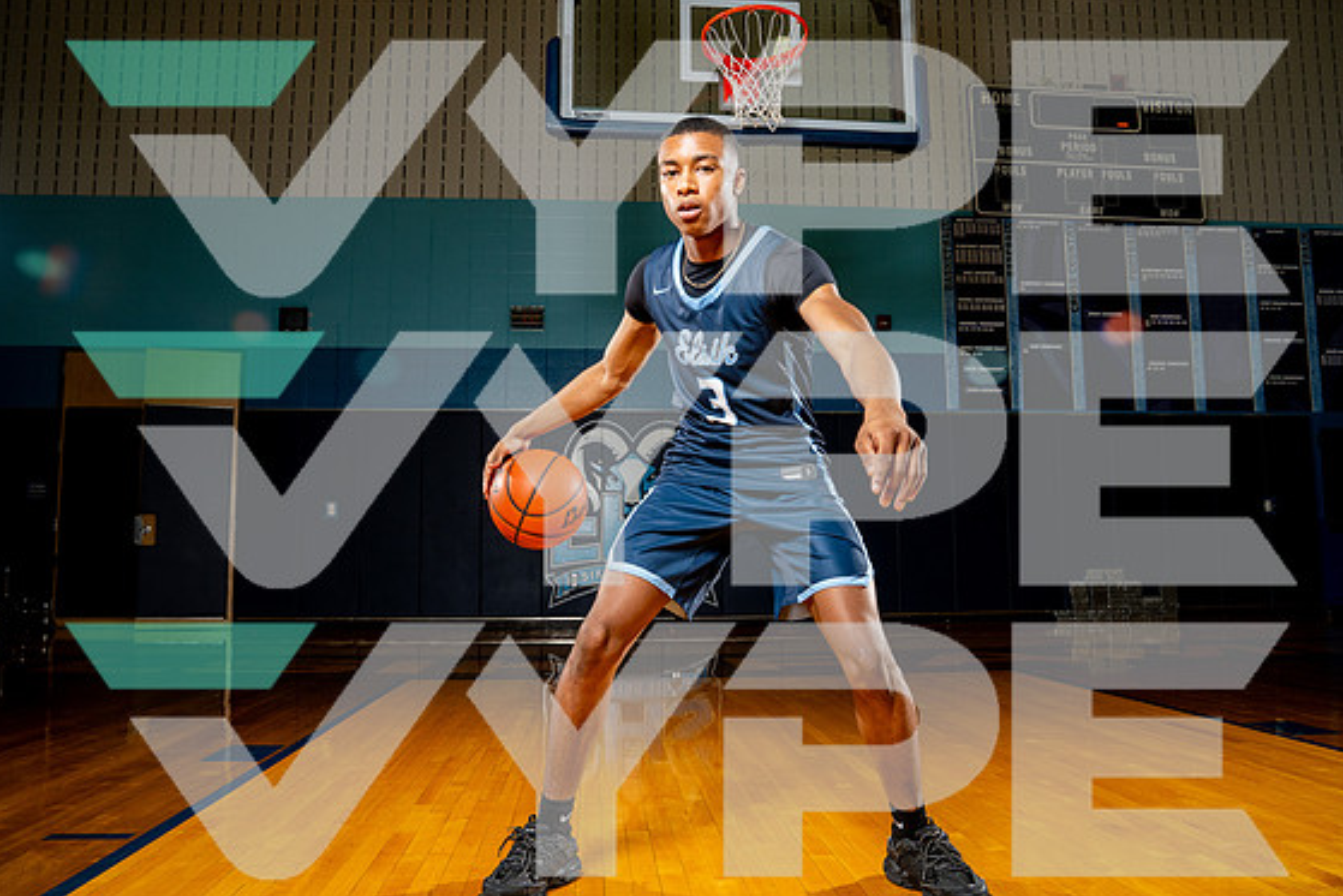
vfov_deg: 49.6
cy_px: 454
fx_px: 970
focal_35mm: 26
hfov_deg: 69.4
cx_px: 673
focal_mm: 24
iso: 500
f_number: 8
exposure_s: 1/250
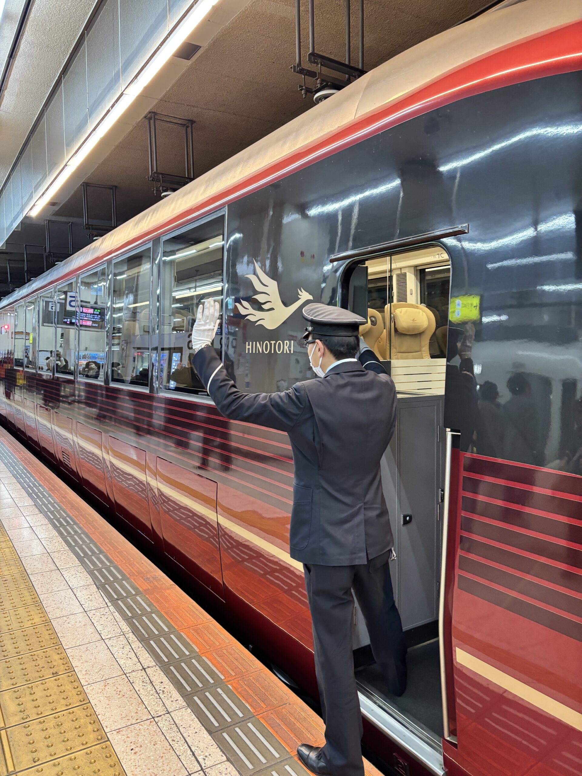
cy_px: 388
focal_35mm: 26
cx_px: 291
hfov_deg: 53.1
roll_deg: -3.0
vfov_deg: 67.3
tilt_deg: -3.8
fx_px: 583
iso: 200
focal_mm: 5.96
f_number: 1.6
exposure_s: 1/60
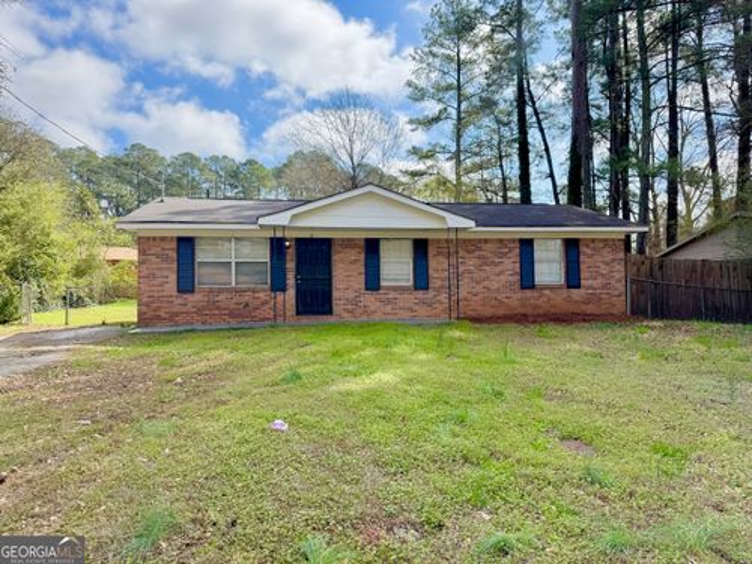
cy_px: 282
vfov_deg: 56.8
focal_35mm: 24
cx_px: 376
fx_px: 521
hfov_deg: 71.6
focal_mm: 6.76
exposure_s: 1/2604
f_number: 1.78
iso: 80
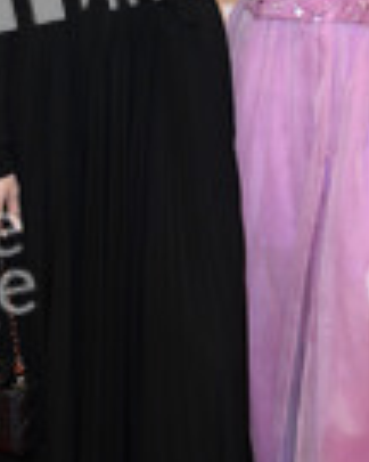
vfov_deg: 15.7
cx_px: 232
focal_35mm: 122
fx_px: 1665
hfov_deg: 12.6
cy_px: 123
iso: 400
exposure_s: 1/250
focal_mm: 44
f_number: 6.3
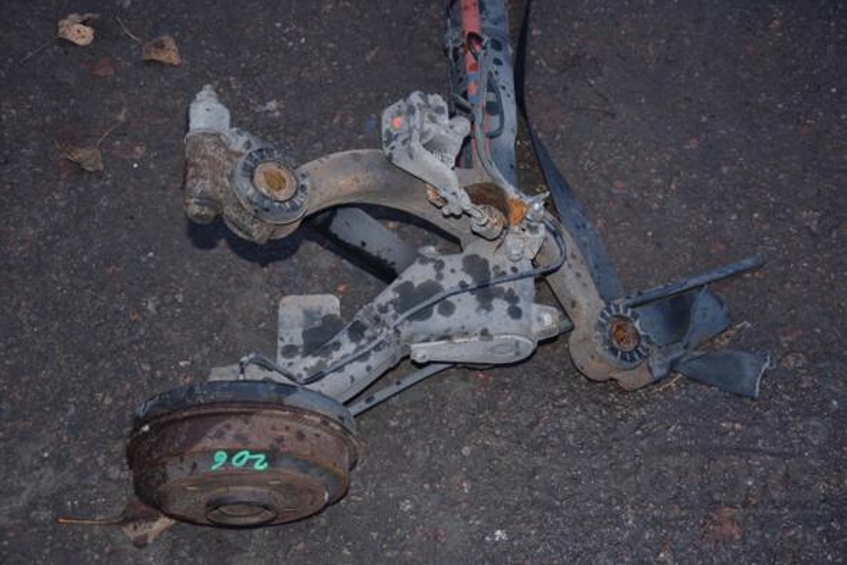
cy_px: 287
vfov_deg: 26.0
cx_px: 418
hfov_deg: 38.2
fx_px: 1223
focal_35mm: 52
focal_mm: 34
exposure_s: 1/60
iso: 800
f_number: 5
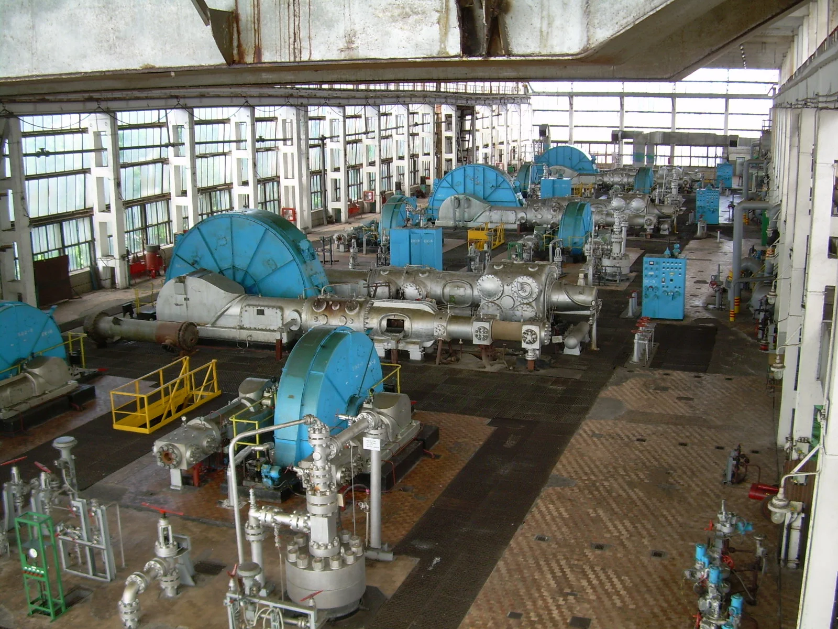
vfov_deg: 37.7
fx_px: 920
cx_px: 419
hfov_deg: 49.0
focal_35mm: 38
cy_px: 314
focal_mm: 6.3
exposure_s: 1/38.9
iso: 50
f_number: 2.8
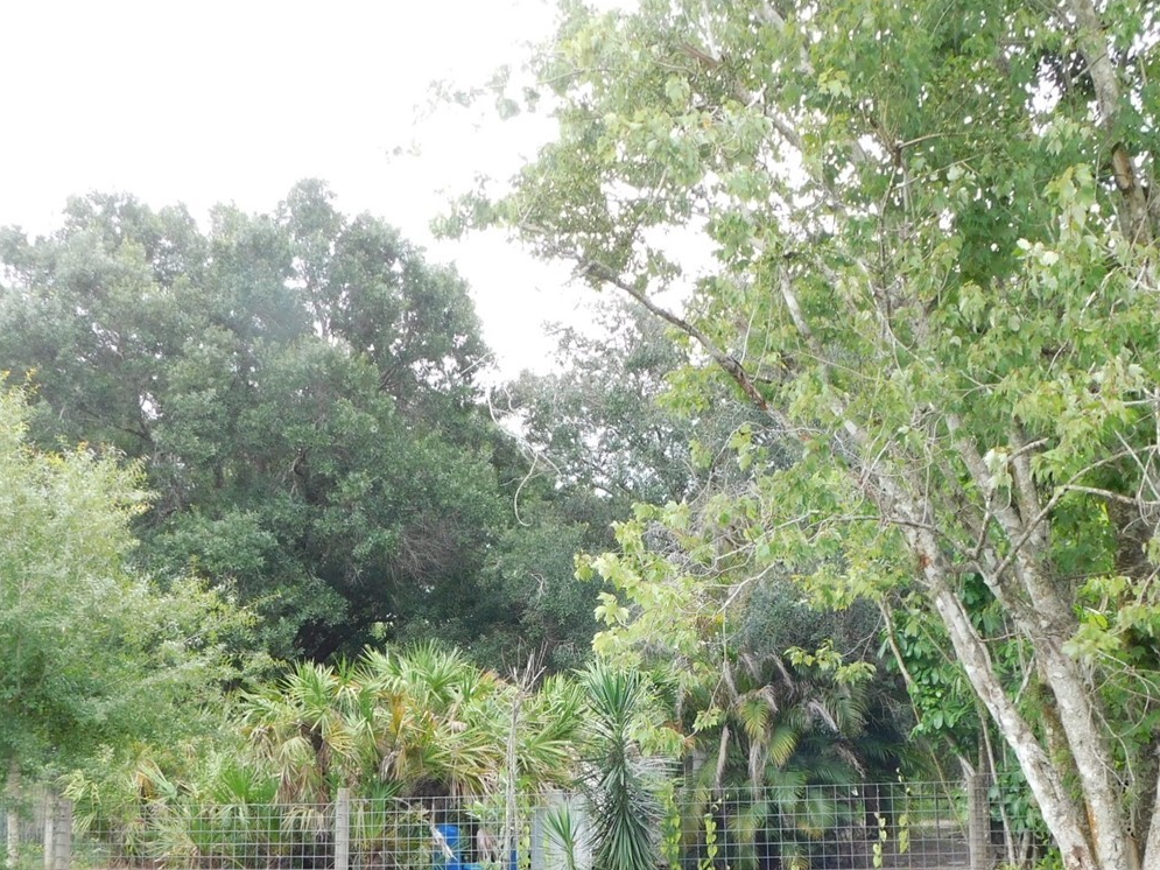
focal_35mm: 37
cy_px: 637
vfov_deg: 37.8
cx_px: 628
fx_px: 1240
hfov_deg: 50.1
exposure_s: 1/125
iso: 125
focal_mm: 4
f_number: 3
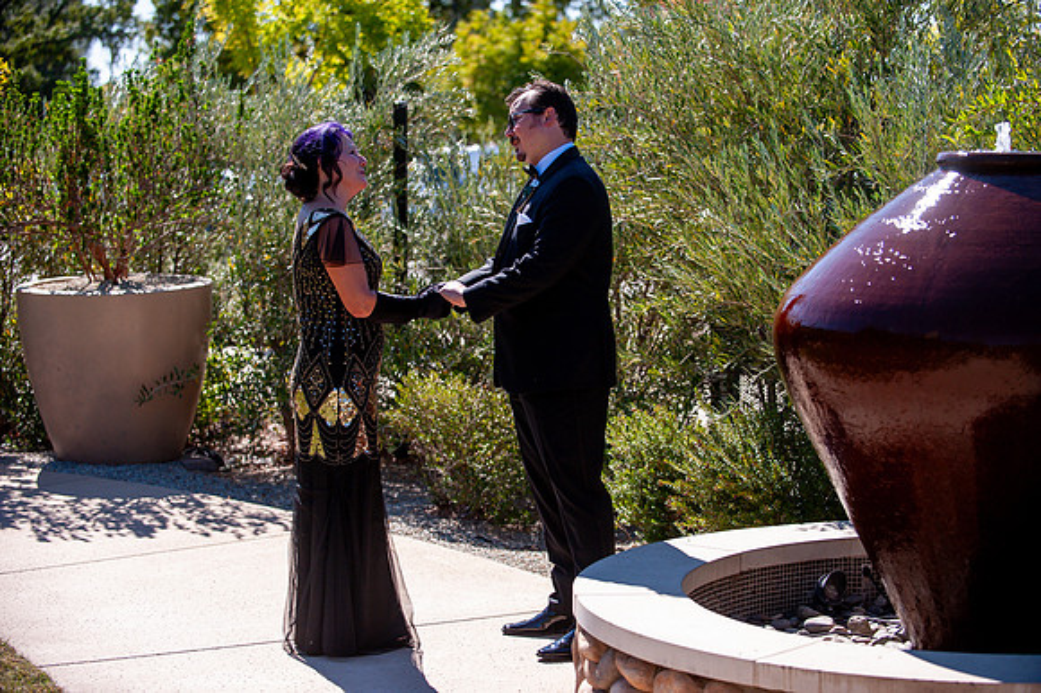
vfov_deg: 17.0
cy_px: 346
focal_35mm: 80
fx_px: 2312
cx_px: 520
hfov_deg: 25.4
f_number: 4
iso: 500
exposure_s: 1/3200
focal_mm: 80
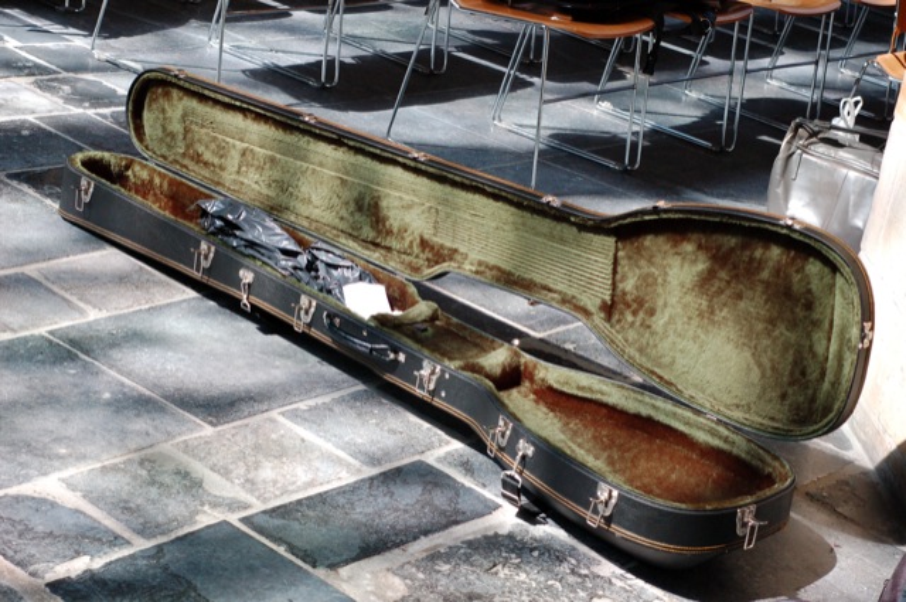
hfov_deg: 27.0
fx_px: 1885
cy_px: 301
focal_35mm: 75
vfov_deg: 18.1
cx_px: 453
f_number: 7.1
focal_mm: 50
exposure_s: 1/200
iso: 800
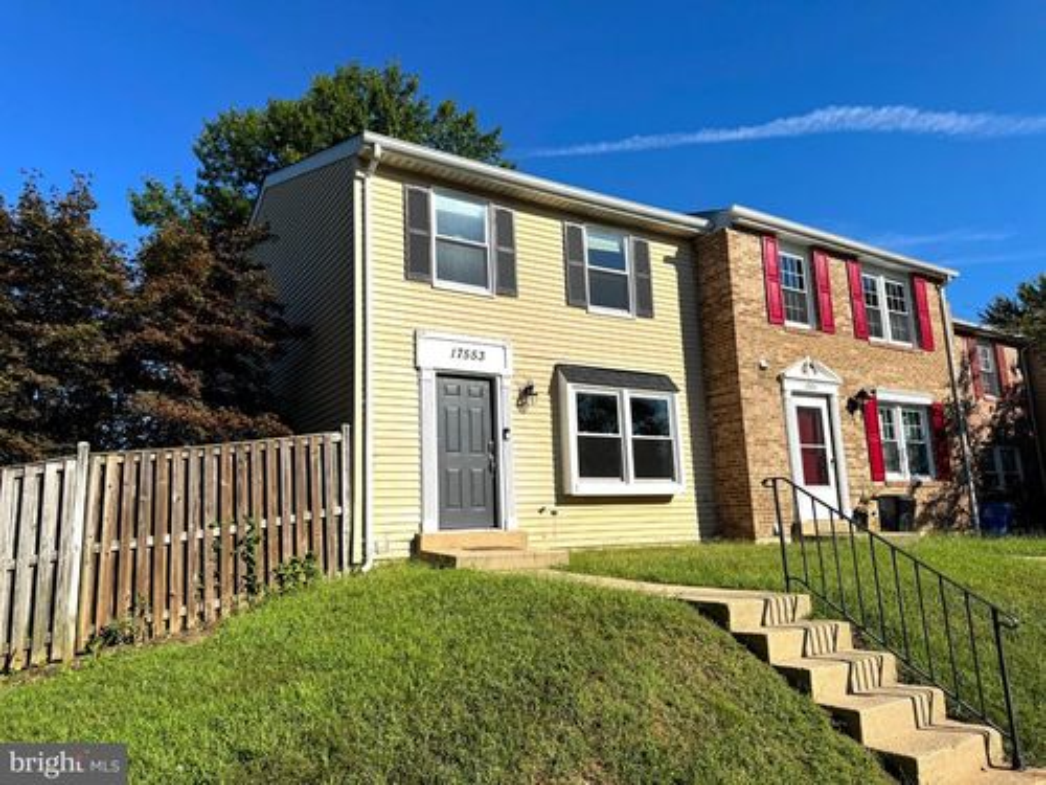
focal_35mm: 24
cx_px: 523
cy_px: 392
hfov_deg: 71.6
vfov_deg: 56.8
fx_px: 725
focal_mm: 6.76
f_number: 1.78
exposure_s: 1/6410
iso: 80
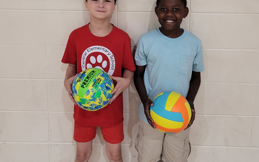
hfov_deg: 66.5
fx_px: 198
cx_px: 129
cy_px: 69
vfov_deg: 44.4
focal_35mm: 28
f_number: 1.8
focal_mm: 5.4
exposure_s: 1/120
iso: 320
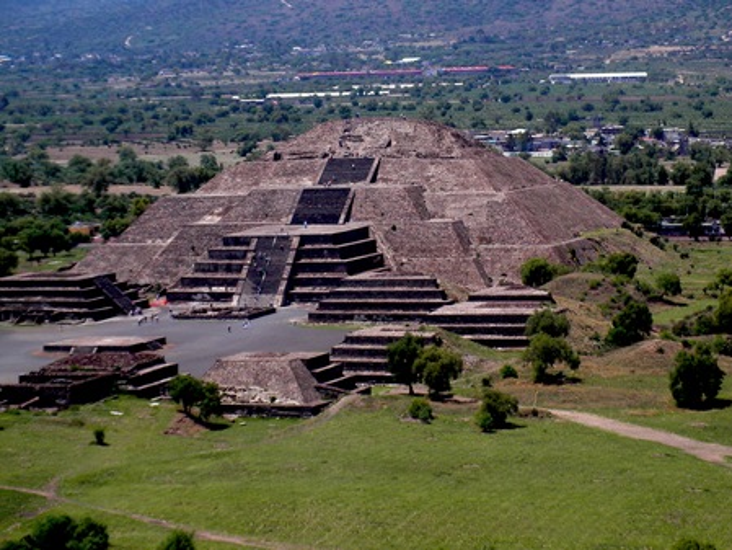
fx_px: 3109
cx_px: 366
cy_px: 275
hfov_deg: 13.4
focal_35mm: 147
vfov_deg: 10.1
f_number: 4.8
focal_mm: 22.4
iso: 50
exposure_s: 1/408
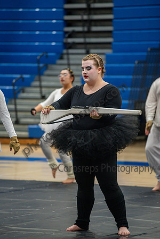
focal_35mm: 200
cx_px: 80
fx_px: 1333
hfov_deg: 6.9
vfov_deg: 10.3
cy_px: 120
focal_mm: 200
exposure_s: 1/500
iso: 4000
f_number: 4
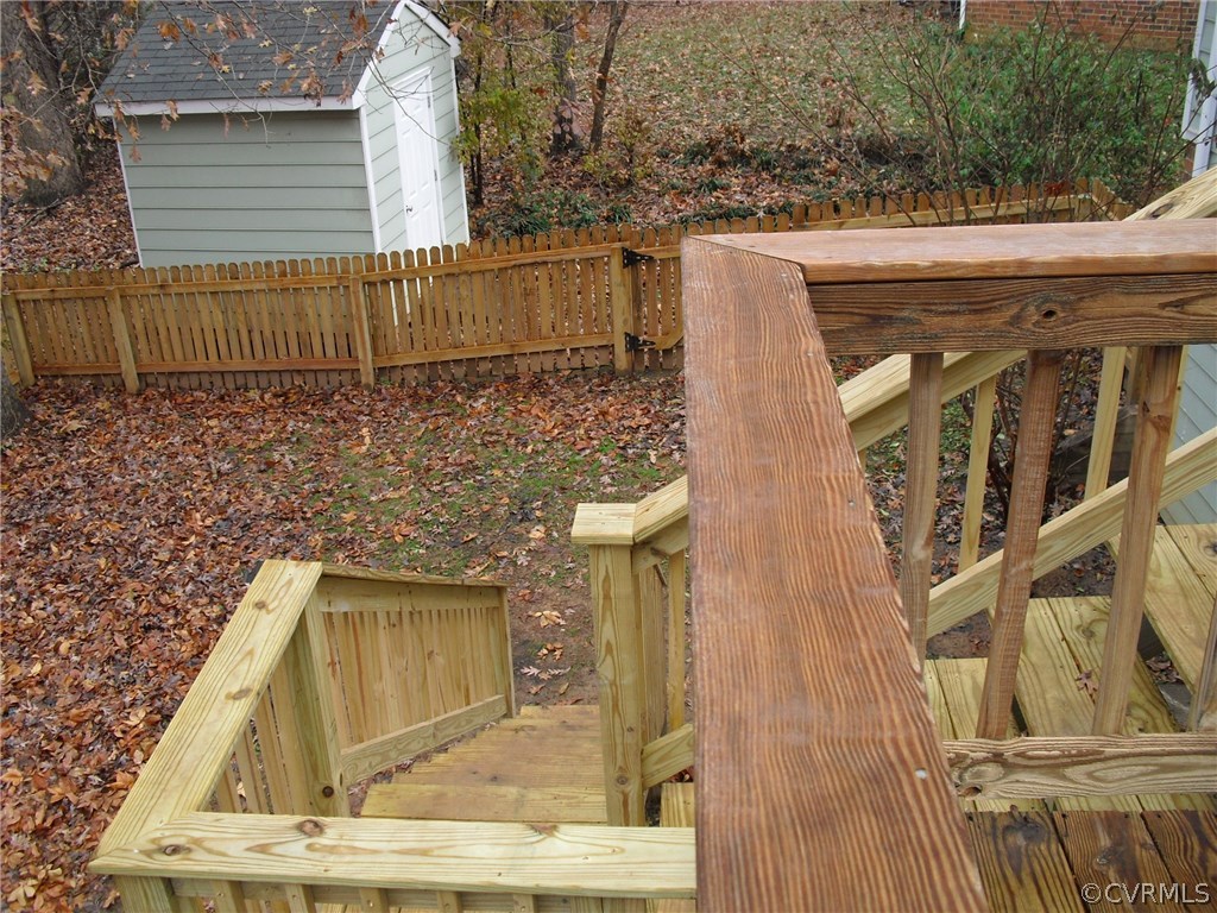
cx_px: 608
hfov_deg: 51.4
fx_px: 1266
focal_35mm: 36
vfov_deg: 39.7
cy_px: 456
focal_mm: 6.3
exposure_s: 1/100
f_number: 3.1
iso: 100
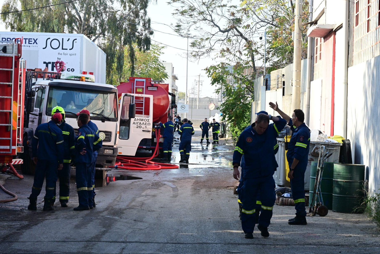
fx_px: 1045
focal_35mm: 99
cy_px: 108
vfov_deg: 13.8
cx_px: 157
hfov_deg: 20.6
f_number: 6.3
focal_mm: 71
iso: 450
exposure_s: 1/320
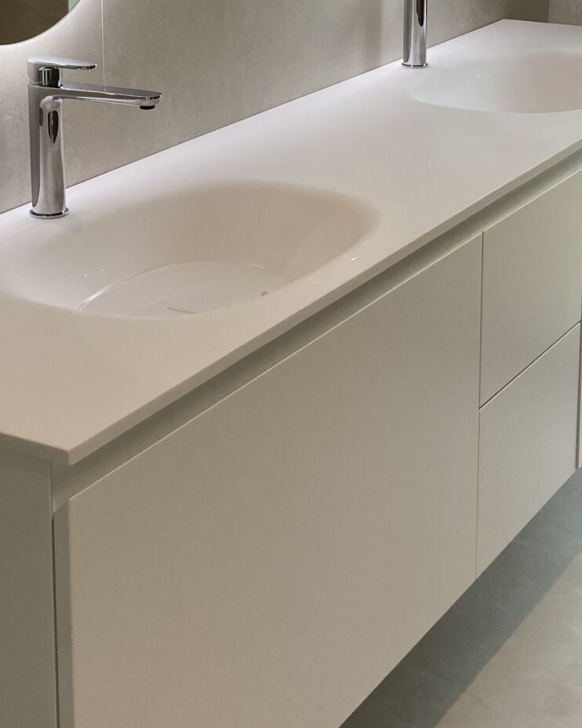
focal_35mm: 75
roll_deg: -0.5
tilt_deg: -9.1
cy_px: 73
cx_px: 239
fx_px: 1615
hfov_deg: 20.4
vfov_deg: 24.7
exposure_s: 1/100
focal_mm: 3.99
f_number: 1.8
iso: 40
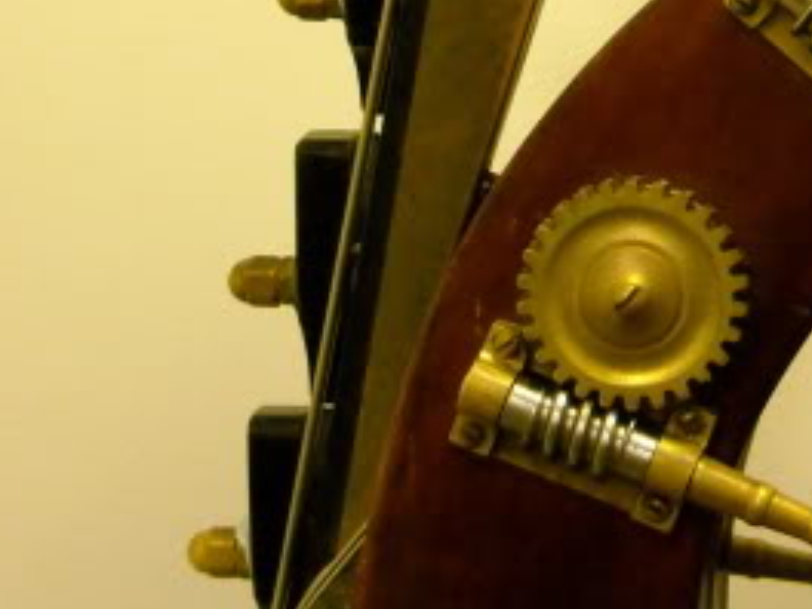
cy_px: -77
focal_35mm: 184
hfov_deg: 10.7
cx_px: 661
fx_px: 4316
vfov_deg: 8.0
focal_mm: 12.3
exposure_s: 1/47
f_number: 3.9
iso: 400
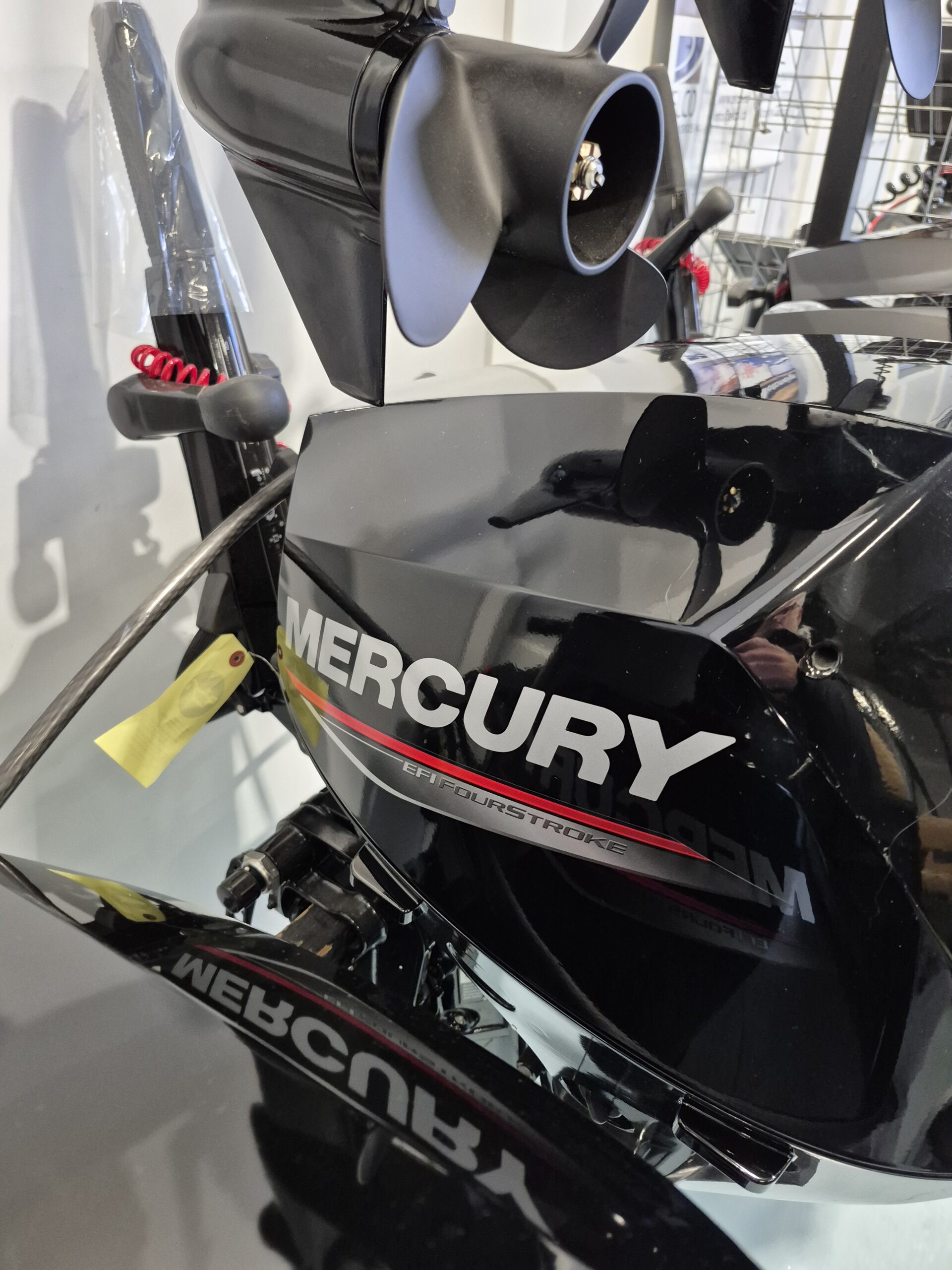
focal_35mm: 23
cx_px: 476
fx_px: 843
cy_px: 635
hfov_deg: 58.9
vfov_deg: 73.9
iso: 800
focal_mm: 5.4
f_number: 1.8
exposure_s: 1/120
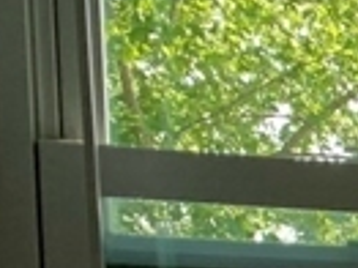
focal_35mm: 204
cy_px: 727
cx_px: 1314
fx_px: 2108
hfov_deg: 7.5
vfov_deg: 6.7
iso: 32
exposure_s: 1/122
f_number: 1.8
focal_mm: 4.25
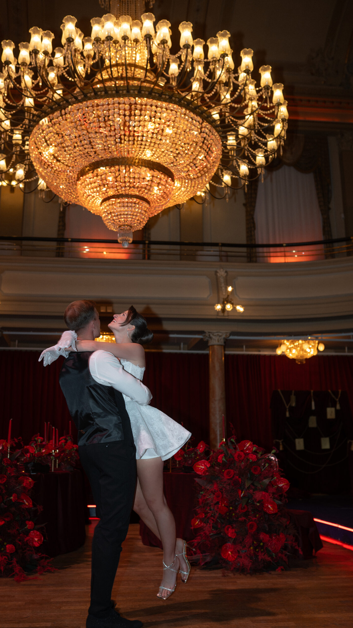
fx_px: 616
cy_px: 316
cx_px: 145
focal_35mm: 37
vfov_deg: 54.0
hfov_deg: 31.9
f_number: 2.5
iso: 200
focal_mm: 35
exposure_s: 1/60
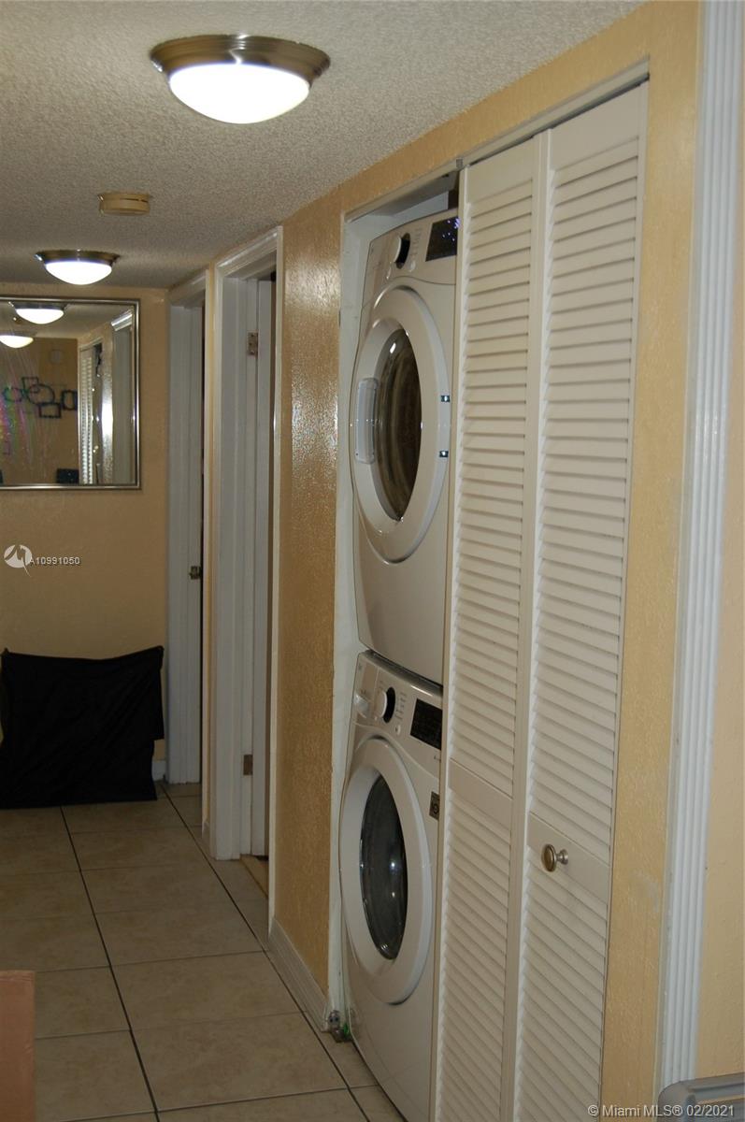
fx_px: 1400
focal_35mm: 45
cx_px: 372
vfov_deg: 43.7
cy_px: 561
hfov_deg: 29.8
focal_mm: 30
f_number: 4.2
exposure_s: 1/60
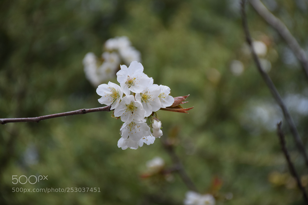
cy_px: 102
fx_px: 1796
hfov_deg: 9.8
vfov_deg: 6.5
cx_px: 154
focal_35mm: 210
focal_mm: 140
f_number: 5.6
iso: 320
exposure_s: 1/500
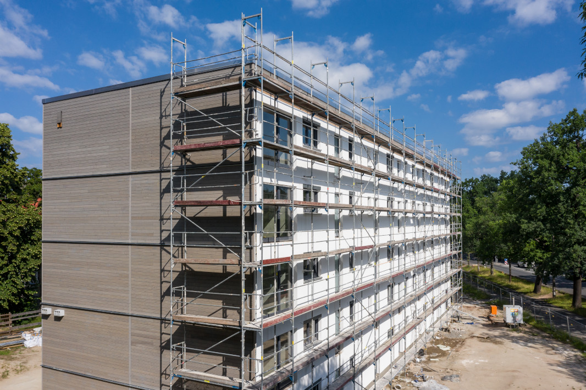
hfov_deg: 65.5
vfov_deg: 46.4
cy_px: 195
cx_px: 293
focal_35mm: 28
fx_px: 456
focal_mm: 10.26
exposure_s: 1/160
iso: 100
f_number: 6.3
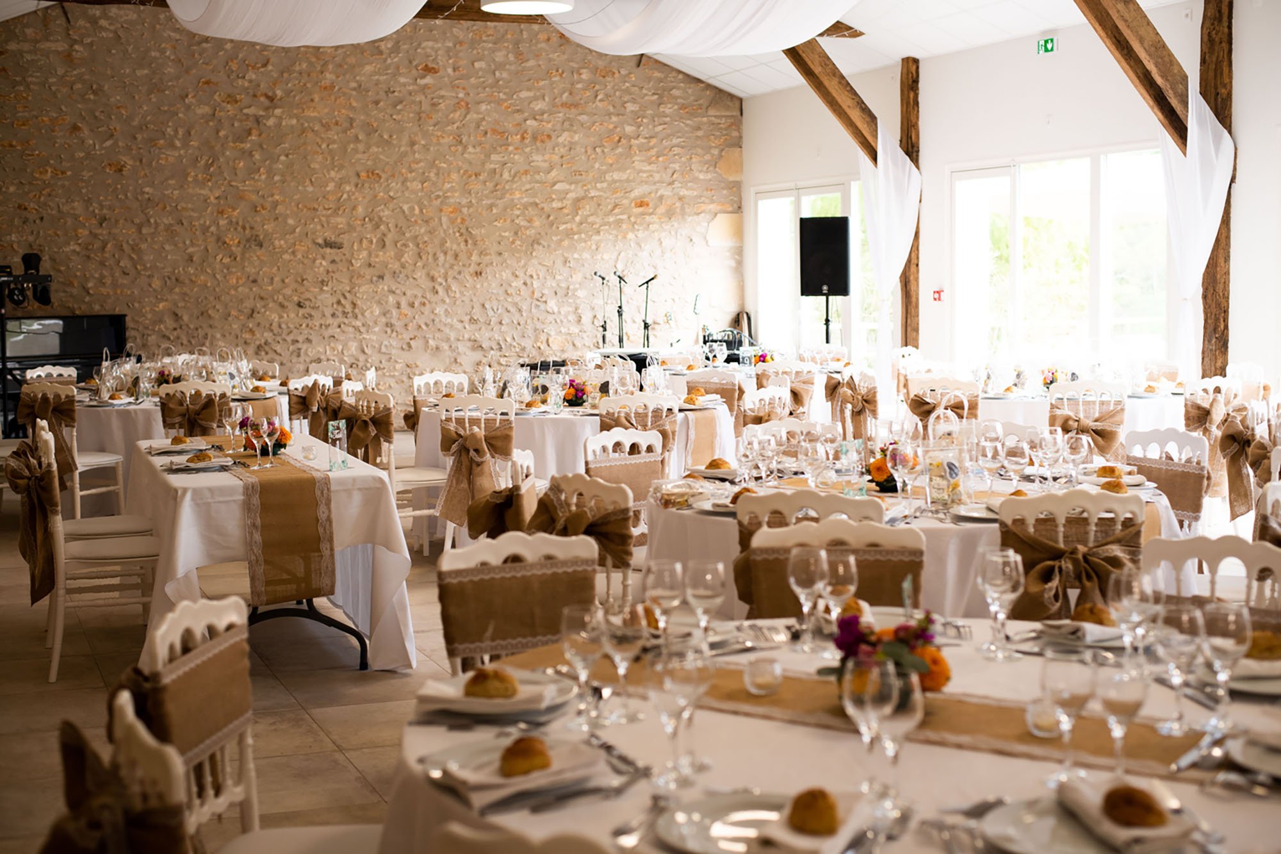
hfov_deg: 39.6
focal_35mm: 50
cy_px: 427
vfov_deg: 27.0
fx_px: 1779
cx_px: 640
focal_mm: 50
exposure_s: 1/320
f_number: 3.5
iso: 500
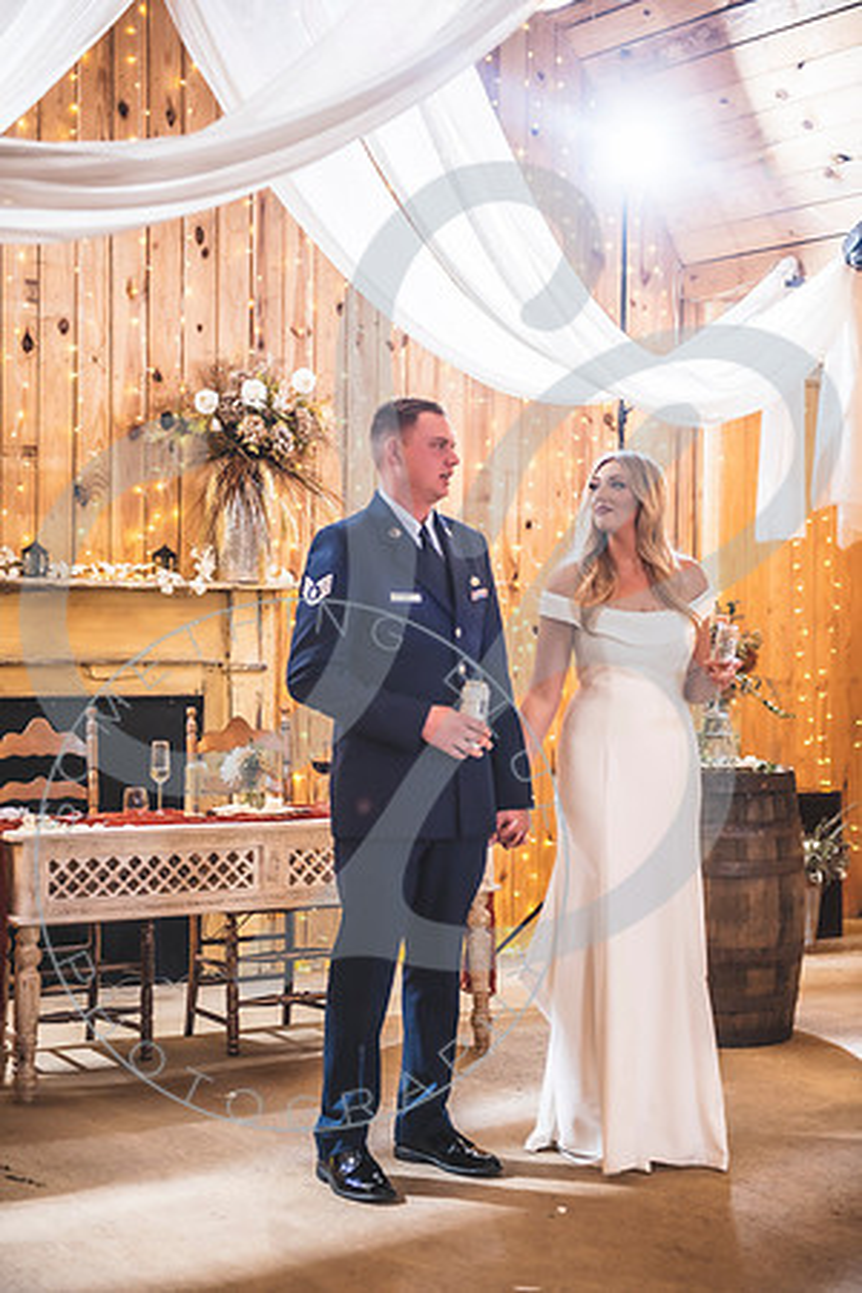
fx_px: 2155
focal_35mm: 60
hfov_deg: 22.6
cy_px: 646
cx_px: 431
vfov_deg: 33.4
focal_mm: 60
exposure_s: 1/125
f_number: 2.8
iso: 500
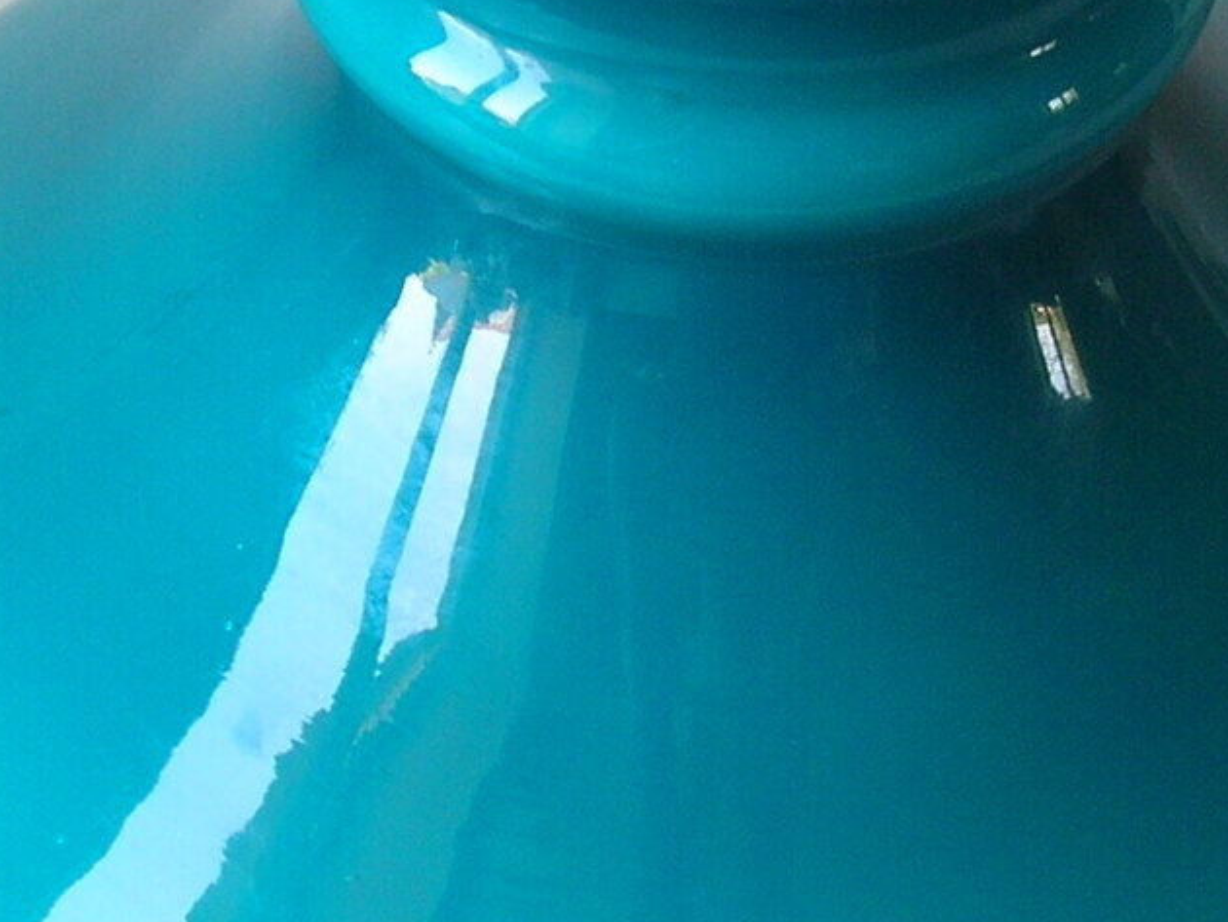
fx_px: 3939
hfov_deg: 17.7
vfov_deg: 13.3
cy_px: 420
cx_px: 661
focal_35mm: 111
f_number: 2.8
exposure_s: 1/21.4
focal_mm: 5.8
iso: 50
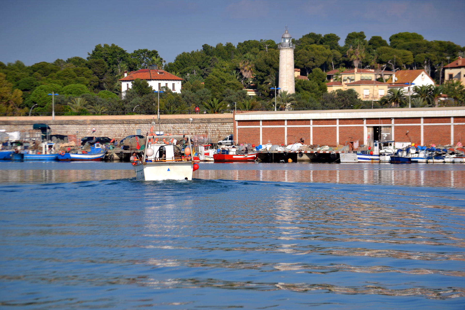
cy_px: 155
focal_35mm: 165
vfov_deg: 8.3
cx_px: 232
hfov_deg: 12.5
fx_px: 2131
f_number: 6.3
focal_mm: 110
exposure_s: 1/640
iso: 100
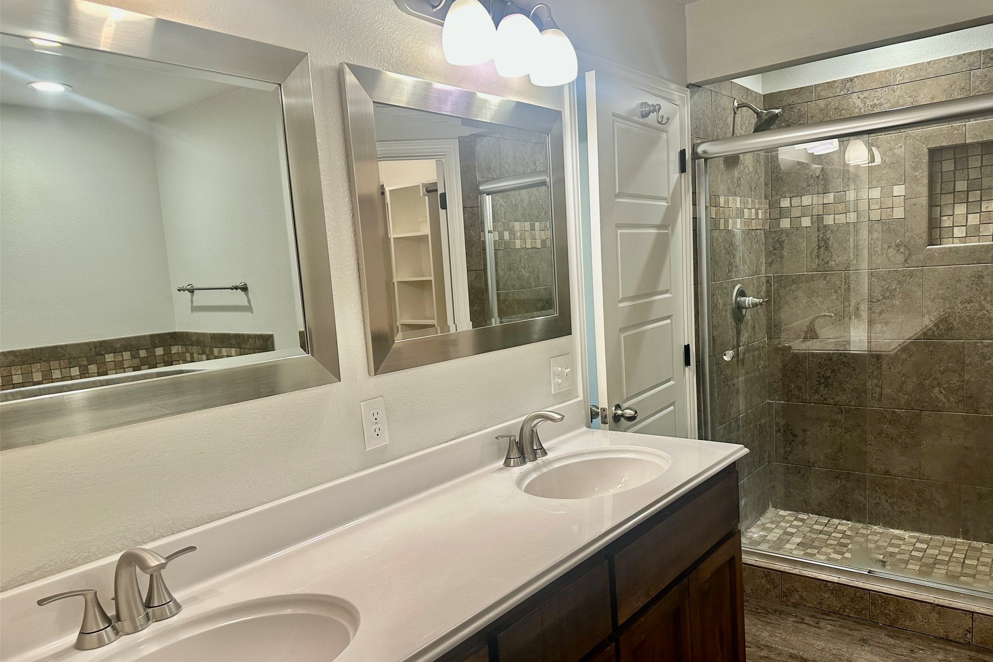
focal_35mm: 25
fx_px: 690
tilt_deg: -7.7
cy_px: 365
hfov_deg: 71.5
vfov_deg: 51.2
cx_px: 497
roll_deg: +3.9
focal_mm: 6.86
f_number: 1.78
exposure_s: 1/120
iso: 125
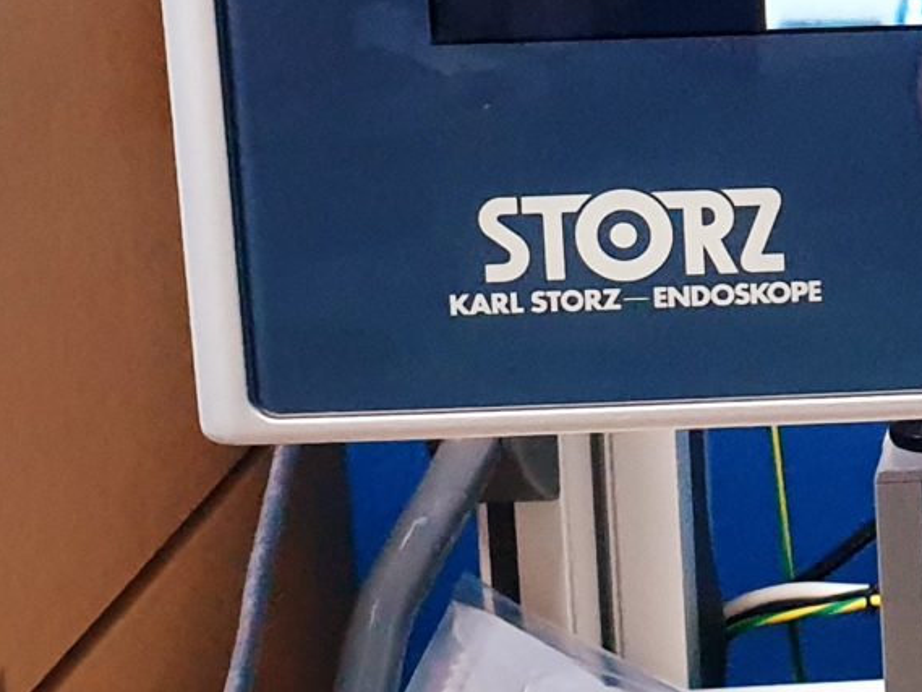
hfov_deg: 15.5
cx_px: 1369
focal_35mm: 117
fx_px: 3117
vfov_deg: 12.5
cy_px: -60
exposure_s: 1/60
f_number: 2.4
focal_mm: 4.3
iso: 400
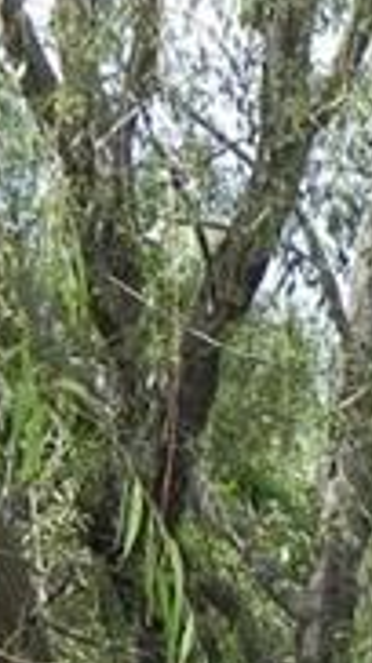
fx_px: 2989
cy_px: 1297
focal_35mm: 170
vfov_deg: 11.5
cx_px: 412
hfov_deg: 7.1
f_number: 3.2
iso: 160
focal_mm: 6.6
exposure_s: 1/432
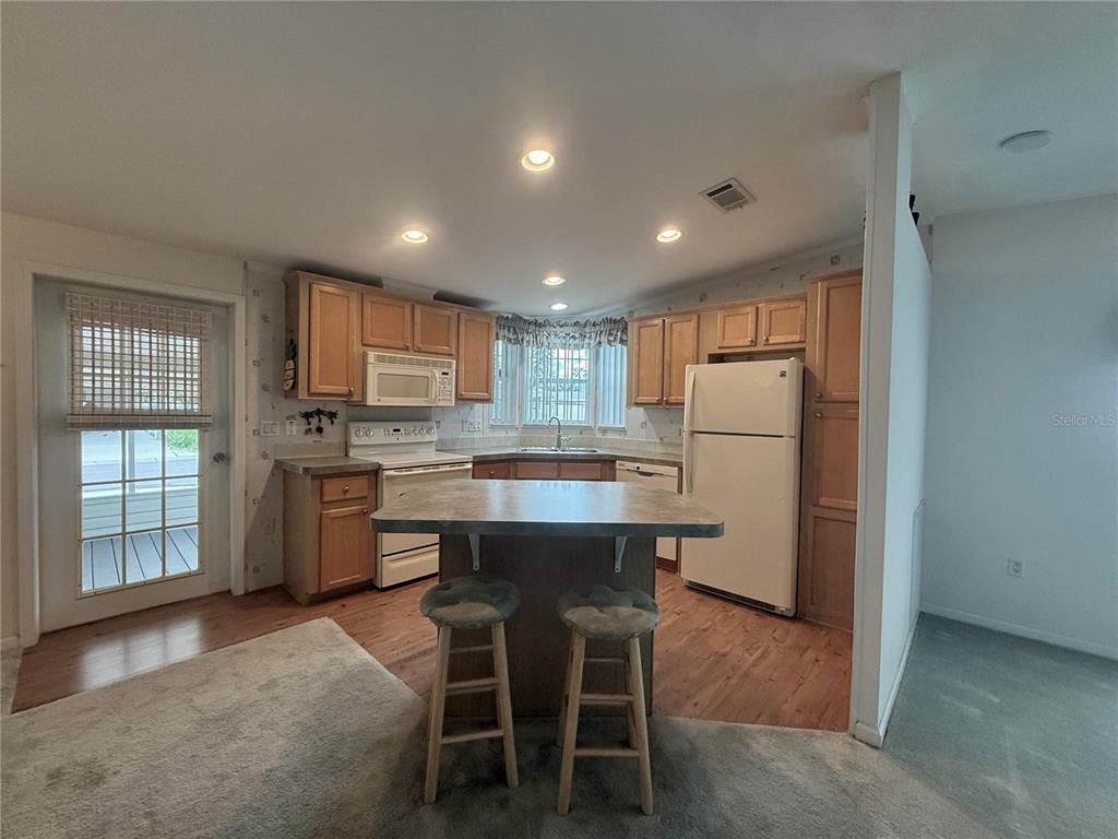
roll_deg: -1.5
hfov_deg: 102.1
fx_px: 452
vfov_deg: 85.7
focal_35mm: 14
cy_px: 420
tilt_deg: -0.4
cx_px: 559
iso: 250
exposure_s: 1/120
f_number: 2.2
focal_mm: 2.22
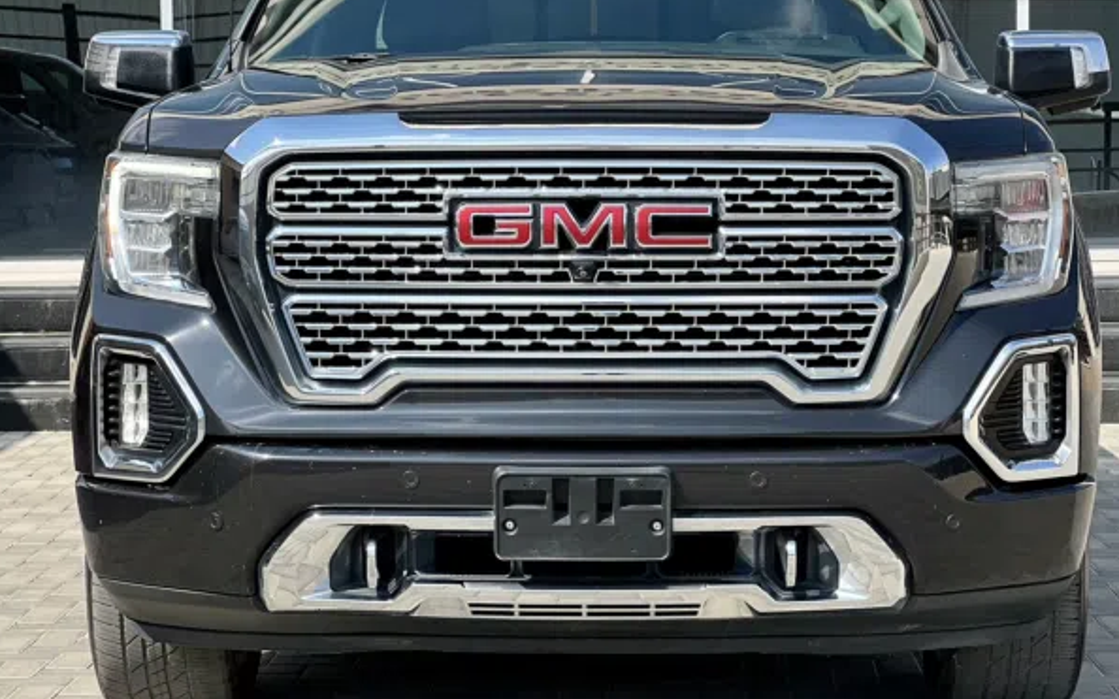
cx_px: 586
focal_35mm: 88
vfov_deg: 14.8
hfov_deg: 23.6
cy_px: 269
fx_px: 2683
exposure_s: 1/368
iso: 32
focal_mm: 9
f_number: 2.8
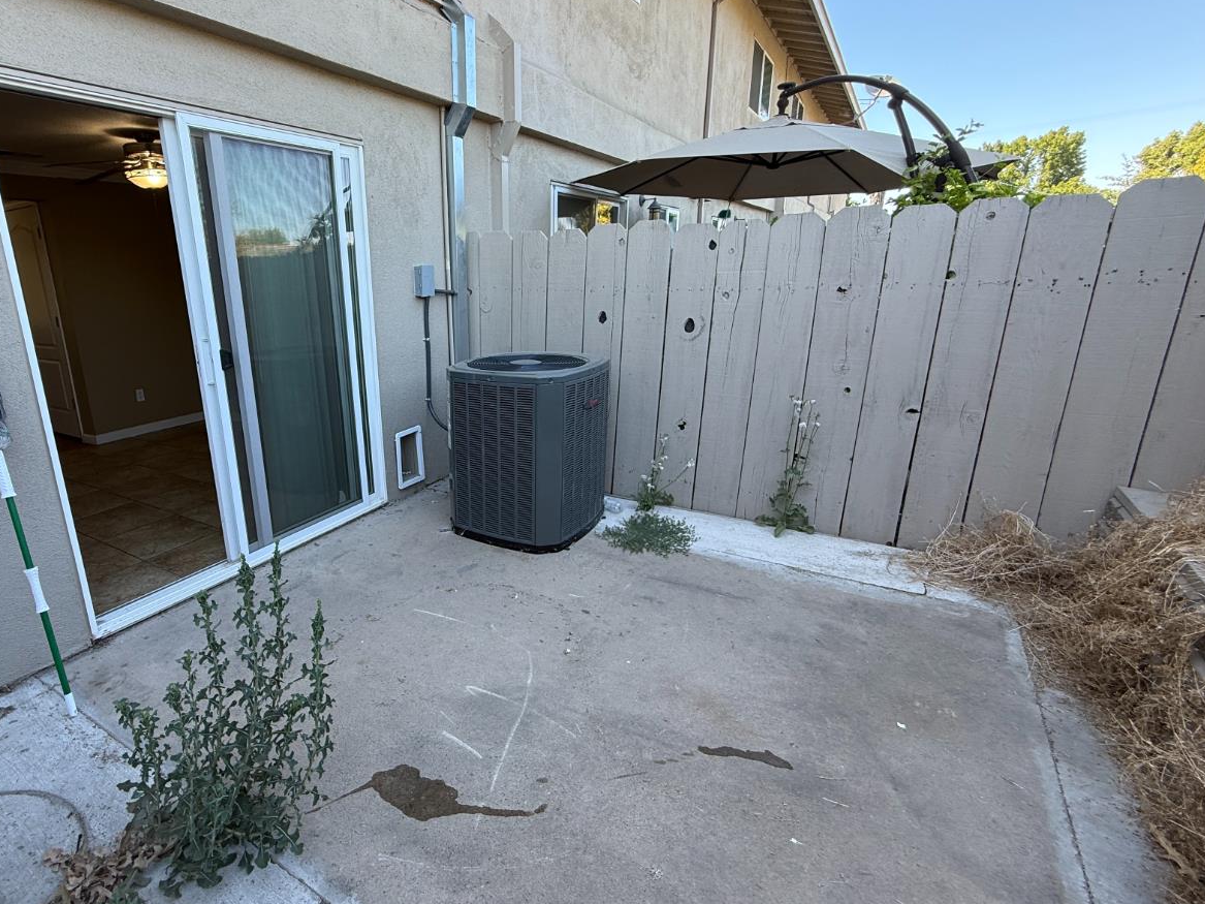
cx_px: 453
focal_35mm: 18
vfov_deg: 71.6
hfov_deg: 86.1
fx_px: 627
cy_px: 452
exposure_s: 1/127
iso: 50
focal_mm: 2.22
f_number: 2.2
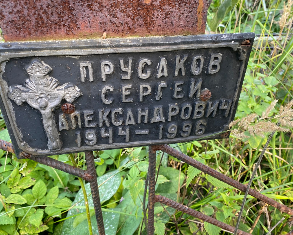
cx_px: 148
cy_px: 115
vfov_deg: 51.5
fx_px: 243
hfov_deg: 62.2
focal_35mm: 28
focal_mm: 4.25
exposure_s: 1/121
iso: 40
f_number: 1.8
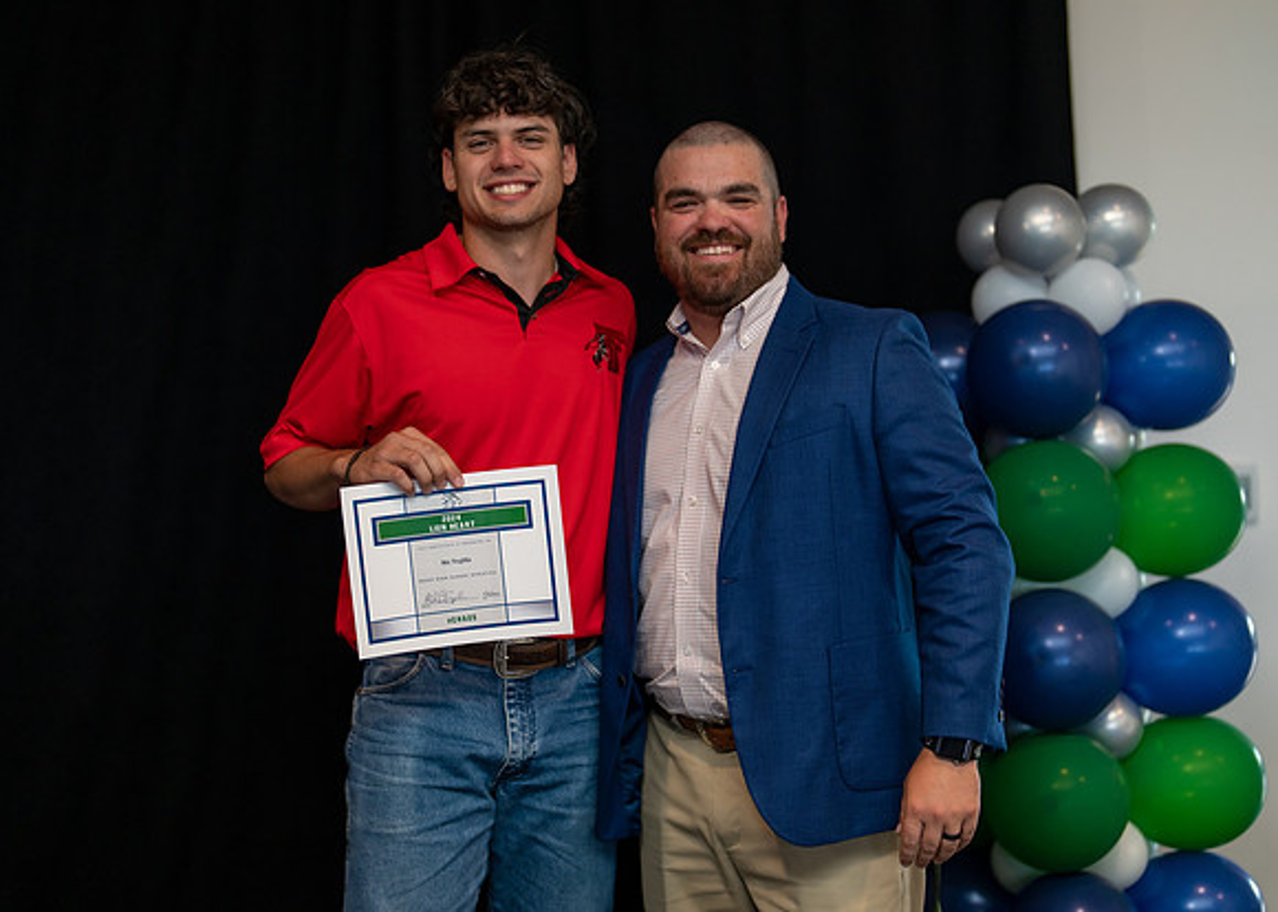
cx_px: 622
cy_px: 421
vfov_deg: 24.2
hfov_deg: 33.5
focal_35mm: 59
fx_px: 2125
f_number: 1.2
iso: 200
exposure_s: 1/320
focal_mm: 50
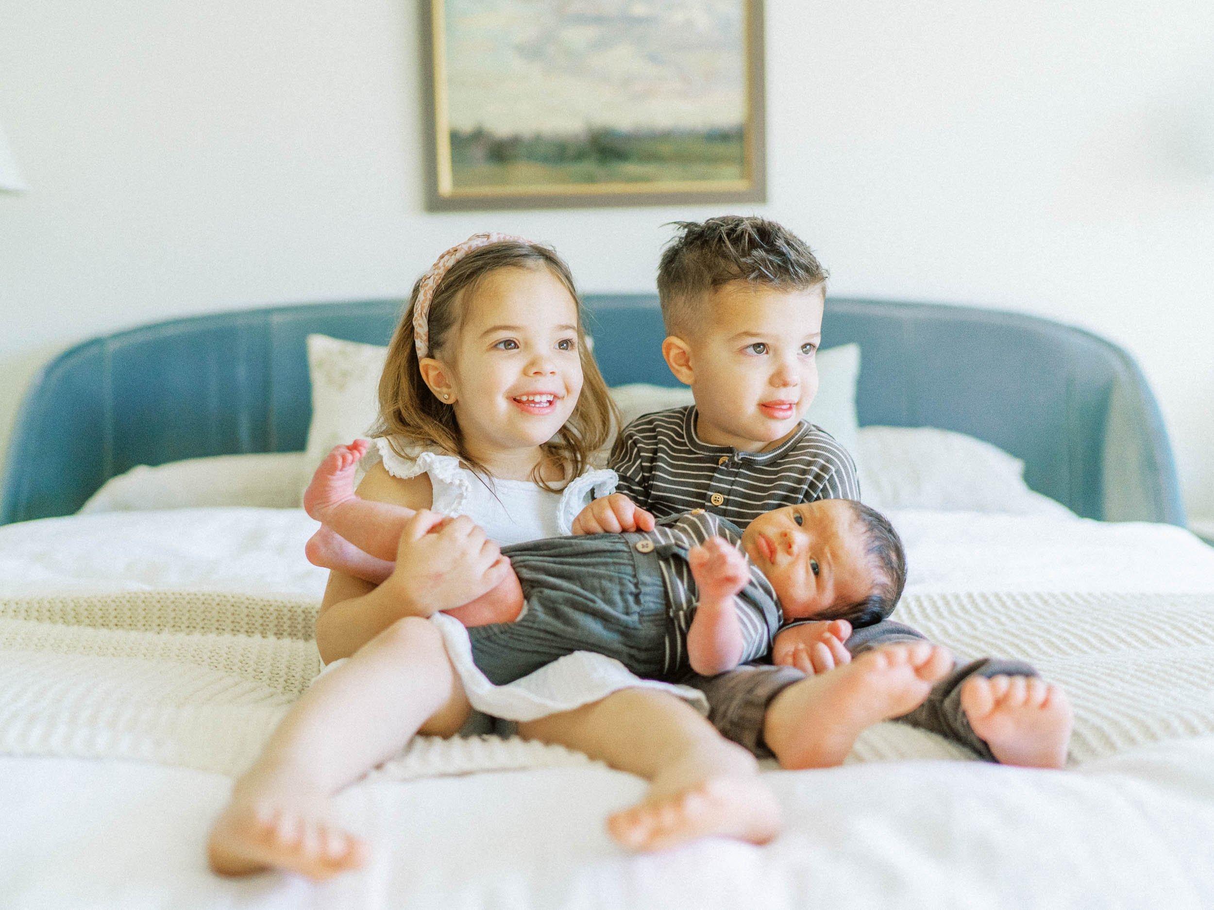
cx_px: 605
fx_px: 1328
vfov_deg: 37.9
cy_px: 455
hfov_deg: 49.1
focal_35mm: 38
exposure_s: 1/1600
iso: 1000
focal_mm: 35
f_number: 1.6
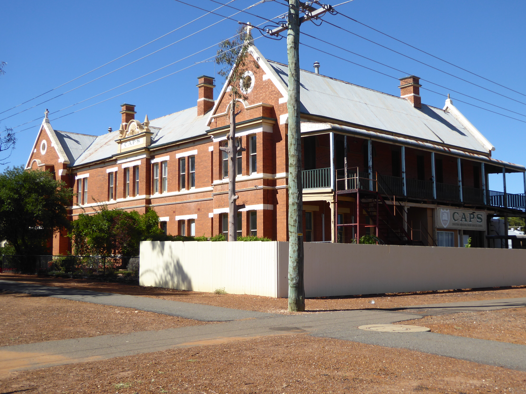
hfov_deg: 44.8
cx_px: 263
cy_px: 197
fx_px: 638
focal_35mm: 42
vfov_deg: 34.3
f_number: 3.8
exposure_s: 1/640
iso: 80
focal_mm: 7.2
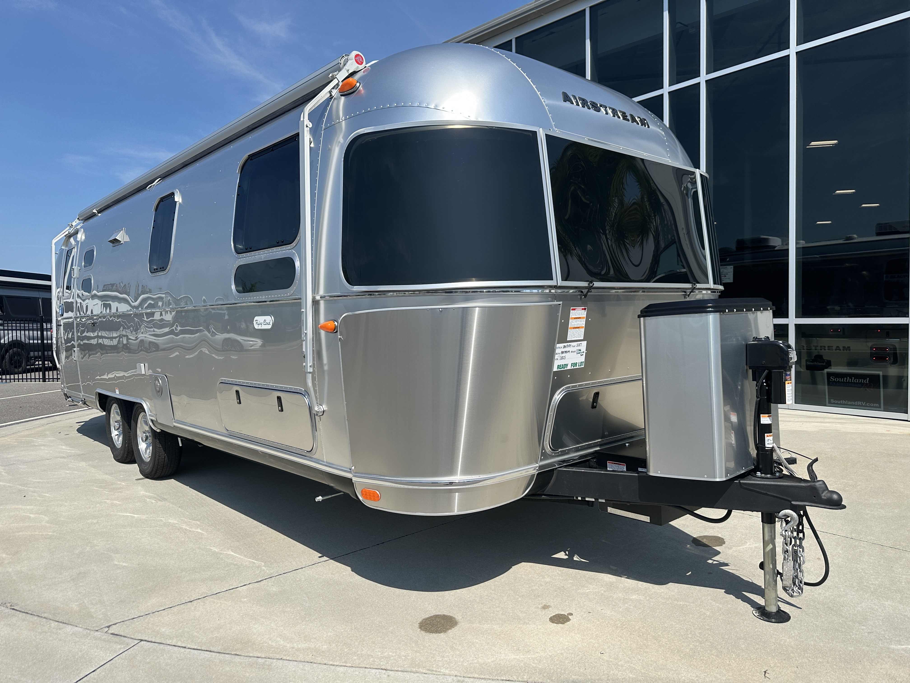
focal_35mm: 24
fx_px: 631
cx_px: 455
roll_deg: +0.9
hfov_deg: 71.6
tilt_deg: -0.7
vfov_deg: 56.8
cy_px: 342
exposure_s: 1/5263
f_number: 1.78
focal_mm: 6.86
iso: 80
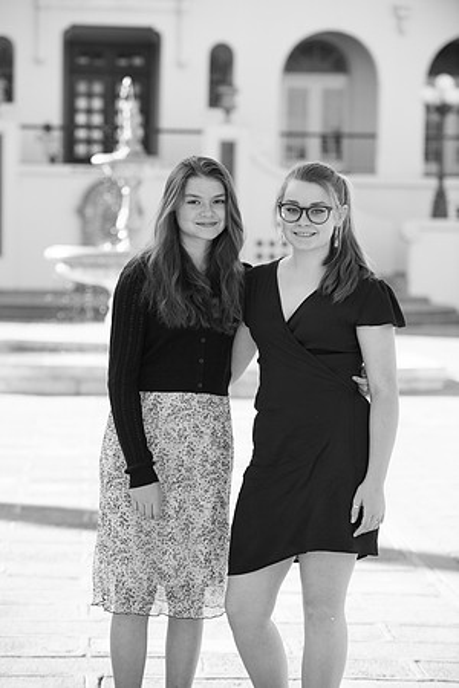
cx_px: 230
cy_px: 344
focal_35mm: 120
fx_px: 2295
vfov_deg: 17.1
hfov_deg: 11.4
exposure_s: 1/1250
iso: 800
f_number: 4
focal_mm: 120
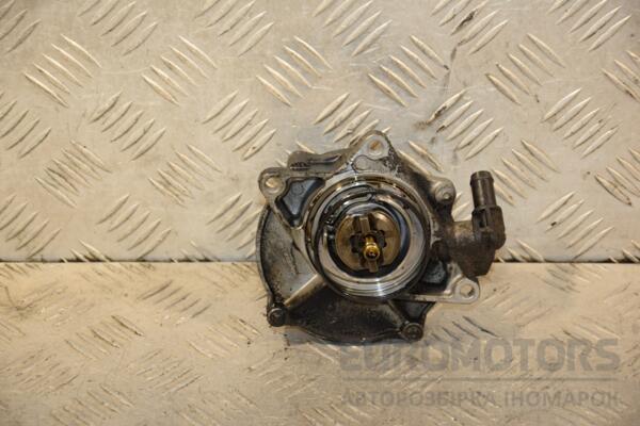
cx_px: 320
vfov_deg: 11.4
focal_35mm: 120
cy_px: 213
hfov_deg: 17.1
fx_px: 2133
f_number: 5.3
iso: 800
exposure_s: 1/160
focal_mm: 80
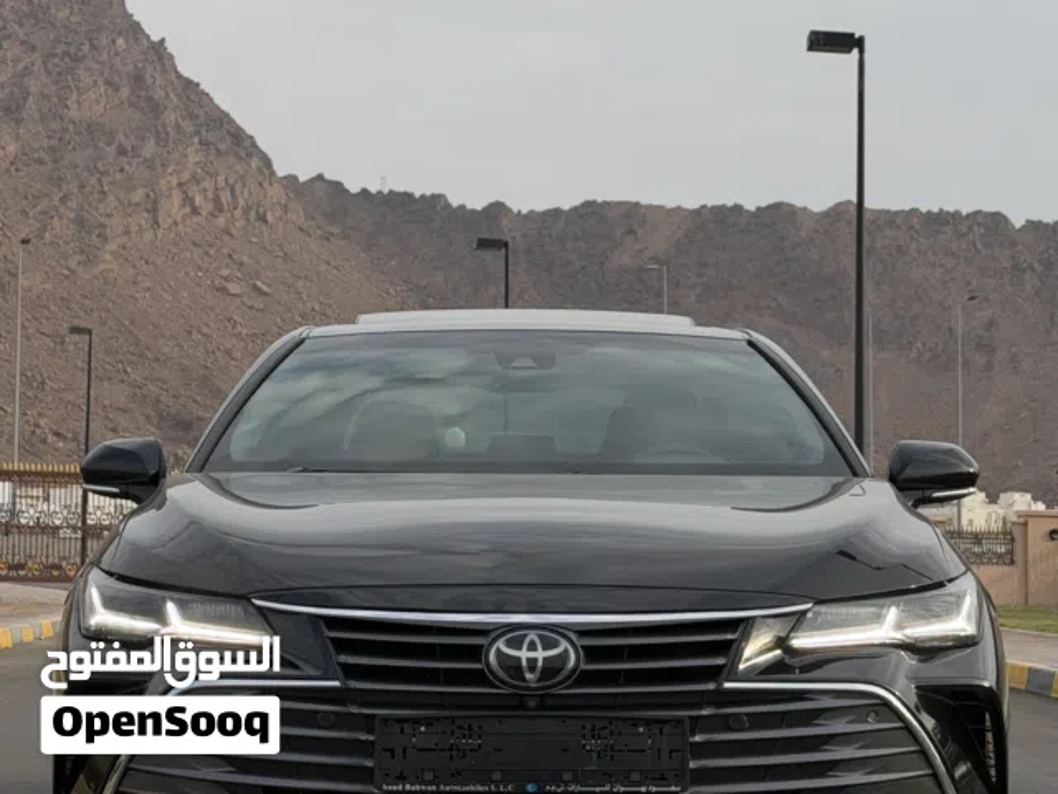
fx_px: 1467
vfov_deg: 30.3
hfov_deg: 39.7
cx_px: 529
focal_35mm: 48
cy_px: 397
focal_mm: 6.76
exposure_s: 1/2494
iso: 64
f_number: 1.78
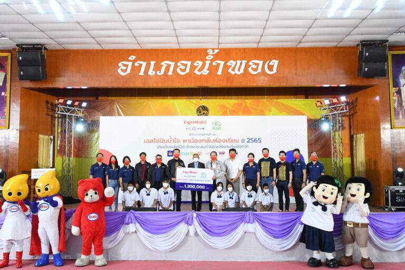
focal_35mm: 34
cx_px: 202
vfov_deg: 38.9
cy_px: 135
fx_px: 382
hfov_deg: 55.8
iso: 6400
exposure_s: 1/125
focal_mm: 23
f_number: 6.3
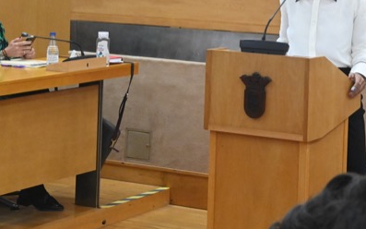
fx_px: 1187
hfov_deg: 17.4
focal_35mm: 119
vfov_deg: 10.9
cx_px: 296
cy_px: -8
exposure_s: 1/160
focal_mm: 58
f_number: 13
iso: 16000
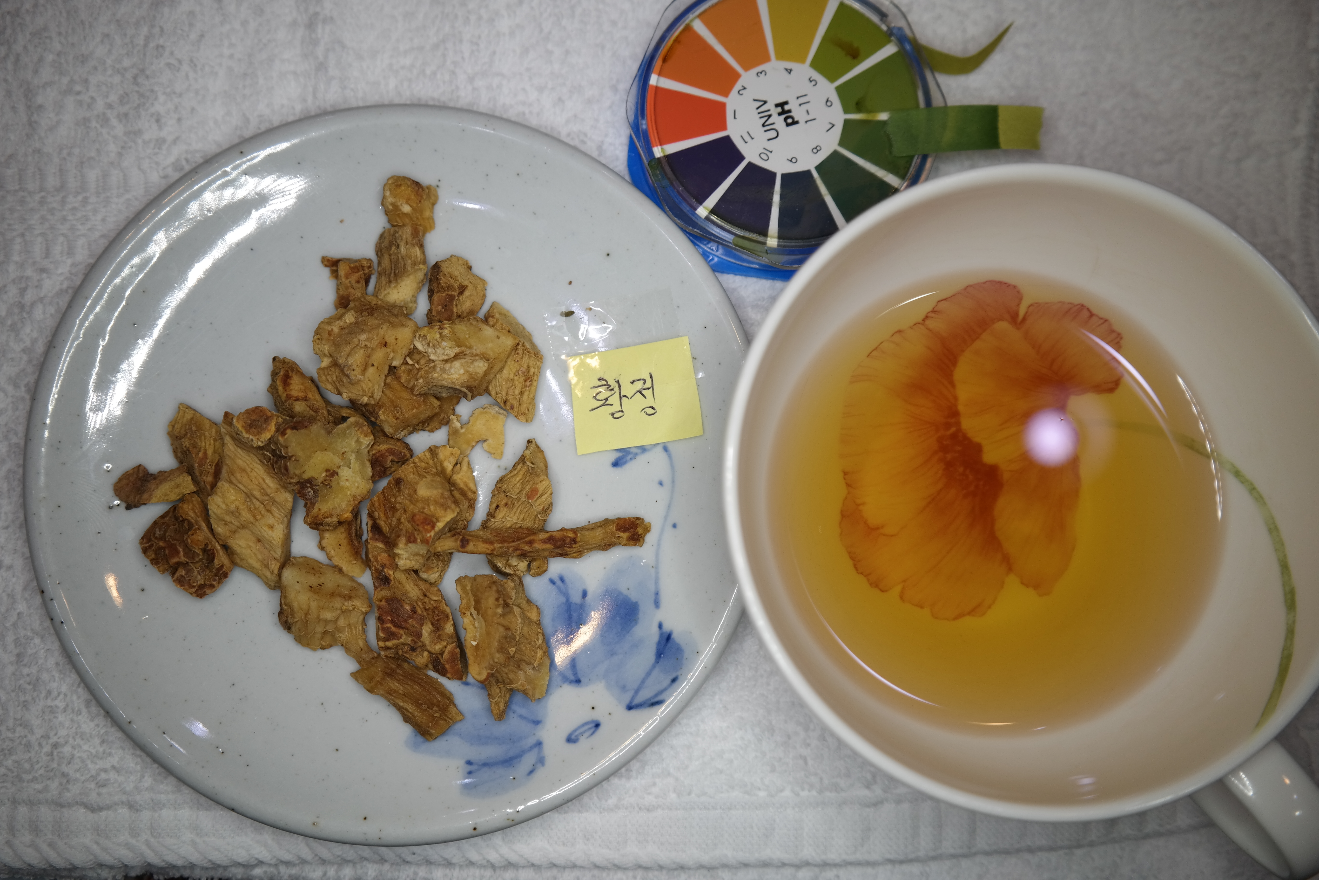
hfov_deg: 50.7
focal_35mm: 38
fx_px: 1392
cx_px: 660
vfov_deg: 35.1
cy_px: 440
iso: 200
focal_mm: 25
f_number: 4
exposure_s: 1/100
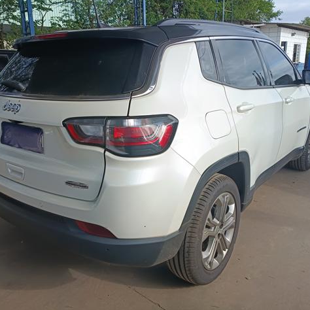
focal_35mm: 31
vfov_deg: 52.5
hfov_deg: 52.5
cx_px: 152
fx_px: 314
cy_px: 154
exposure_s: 1/705
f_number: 1.8
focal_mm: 4.81
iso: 151
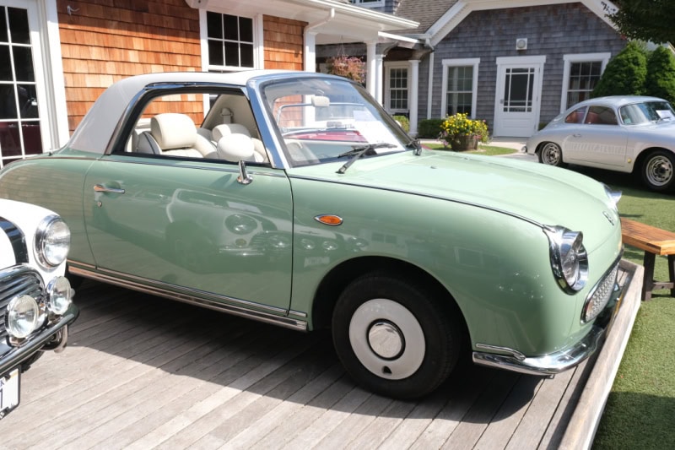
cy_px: 225
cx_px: 338
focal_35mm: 29
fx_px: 544
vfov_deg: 44.9
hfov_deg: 63.7
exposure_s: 1/200
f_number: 8
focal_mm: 19.2
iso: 200
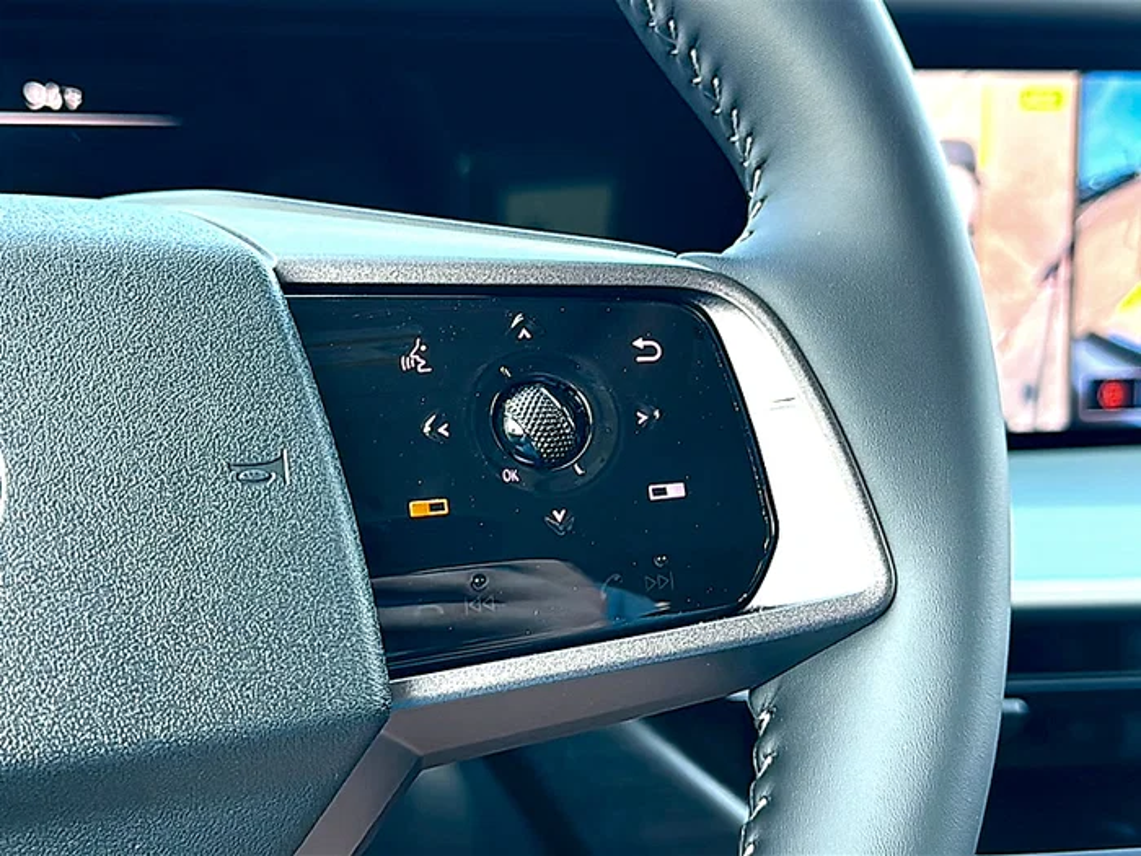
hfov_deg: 44.8
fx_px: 1384
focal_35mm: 42
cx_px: 570
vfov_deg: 34.3
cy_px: 428
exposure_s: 1/107
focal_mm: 6.86
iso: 64
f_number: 1.78
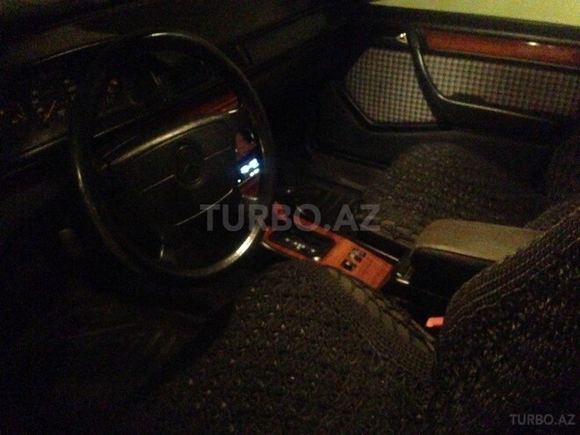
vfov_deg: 42.9
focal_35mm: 33
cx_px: 290
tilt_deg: -31.1
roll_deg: -1.4
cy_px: 218
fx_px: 553
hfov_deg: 55.4
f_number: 2.4
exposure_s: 1/15
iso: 3200
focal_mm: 4.12
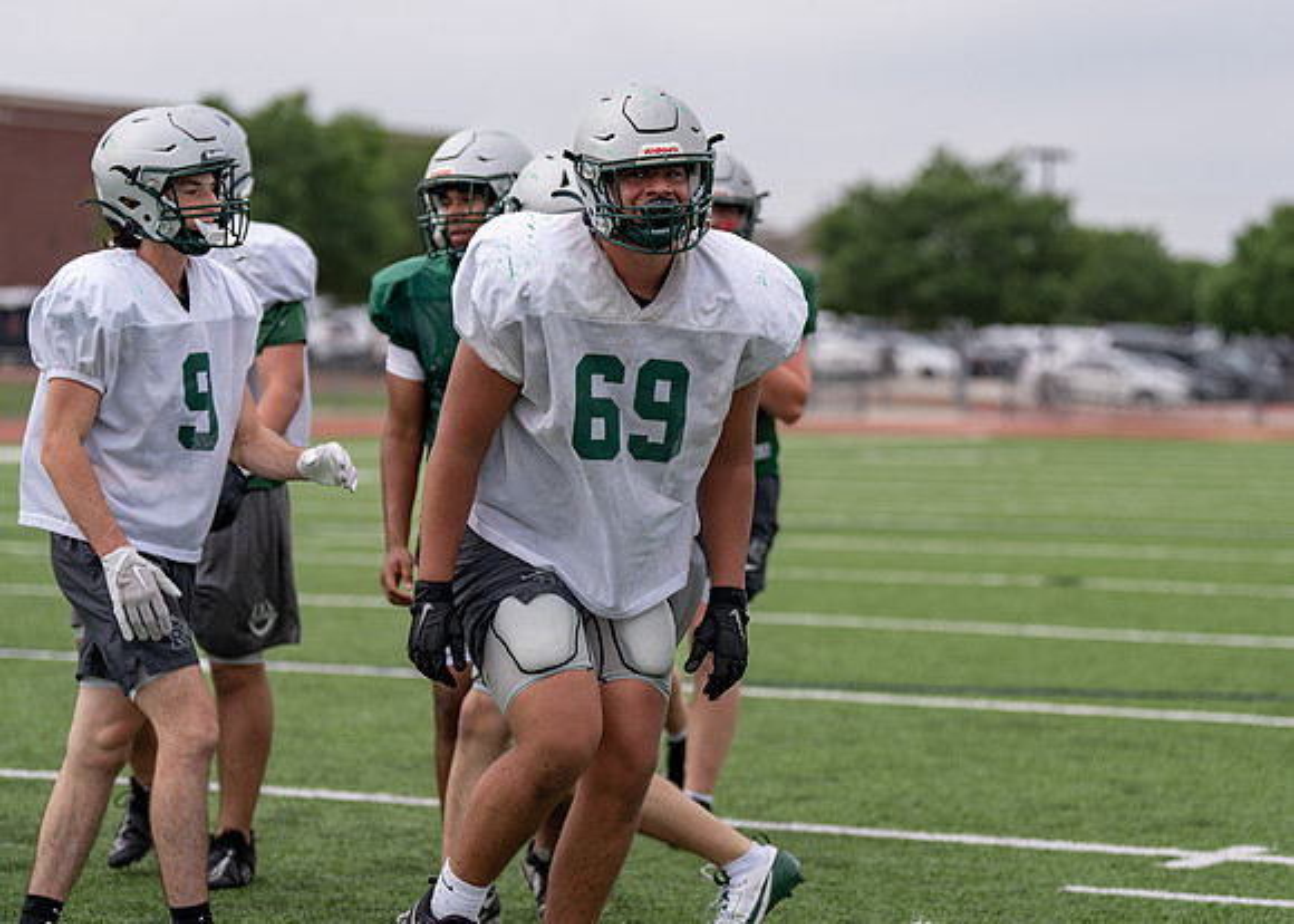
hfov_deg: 16.1
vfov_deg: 11.6
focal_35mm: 124
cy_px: 462
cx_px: 647
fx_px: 4562
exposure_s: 1/2500
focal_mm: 109
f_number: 2.8
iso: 125
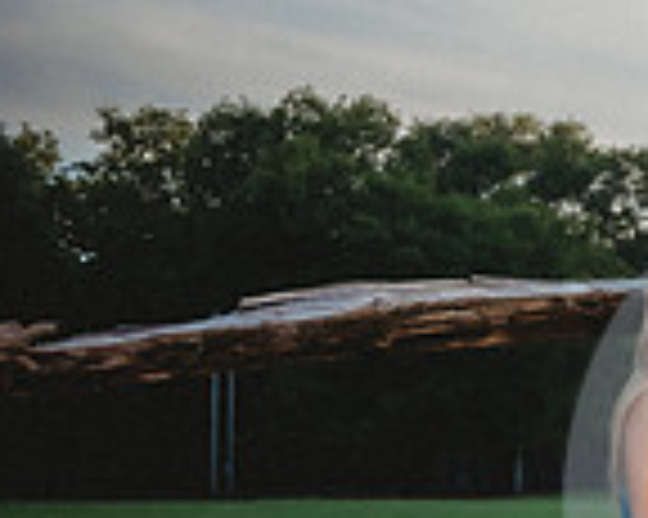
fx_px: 1744
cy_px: 547
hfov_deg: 16.4
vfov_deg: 16.4
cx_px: 1278
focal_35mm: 91
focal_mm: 24
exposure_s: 1/1600
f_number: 2.8
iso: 400
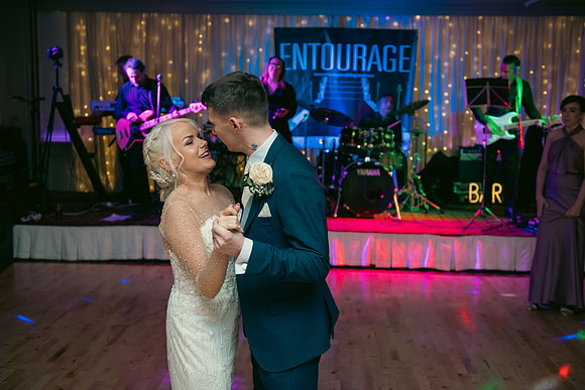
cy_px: 195
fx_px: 731
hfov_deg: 43.6
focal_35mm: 45
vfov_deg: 29.9
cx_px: 292
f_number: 3.5
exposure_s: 1/160
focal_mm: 45
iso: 800
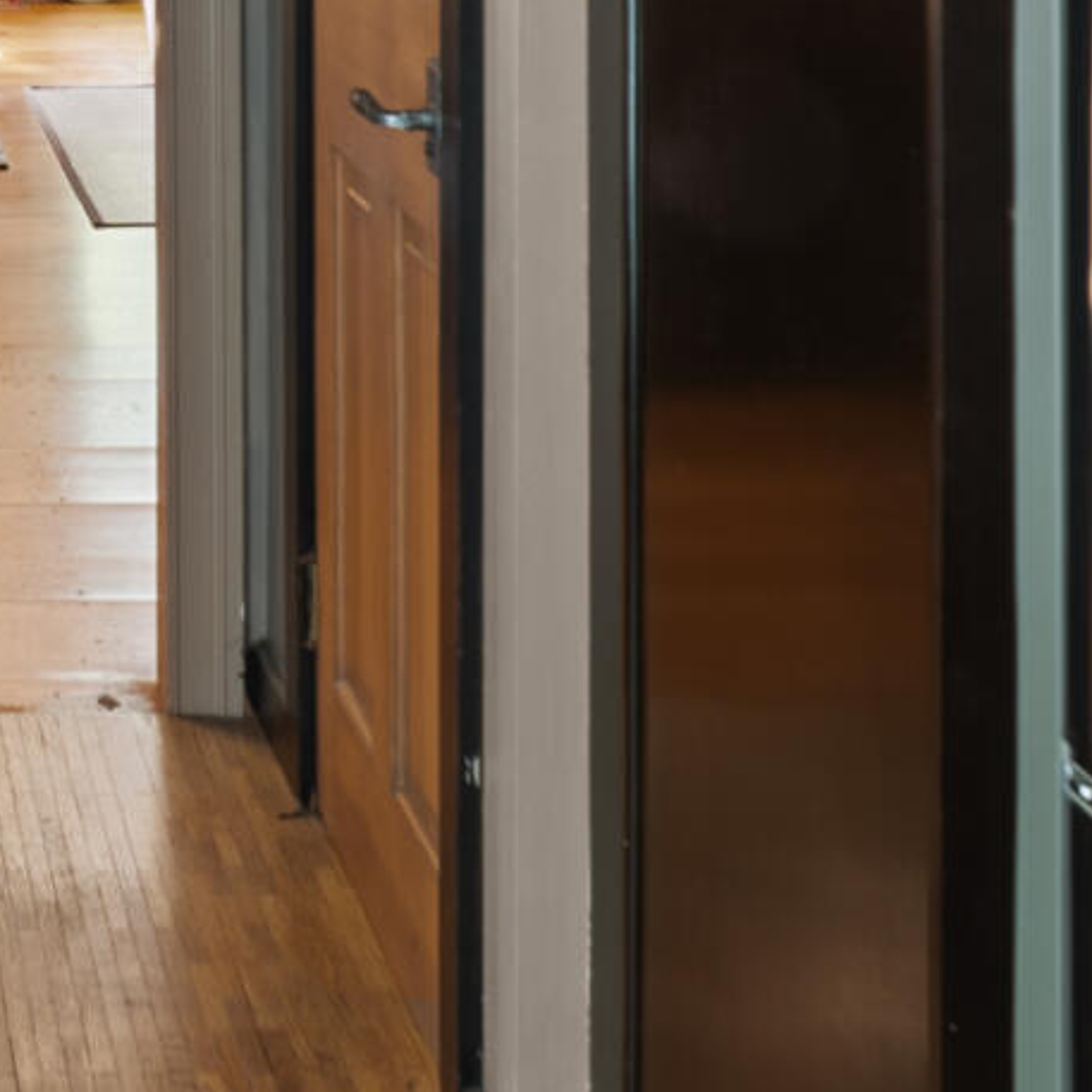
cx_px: -237
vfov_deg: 20.7
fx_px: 2784
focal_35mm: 78
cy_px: -225
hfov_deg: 20.7
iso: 320
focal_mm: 14
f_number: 9
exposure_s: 2.5
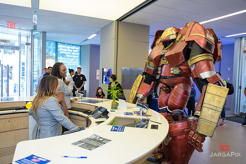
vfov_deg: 46.4
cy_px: 81
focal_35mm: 28
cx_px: 124
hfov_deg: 65.5
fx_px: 191
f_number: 3.2
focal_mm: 27
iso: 800
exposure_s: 1/125
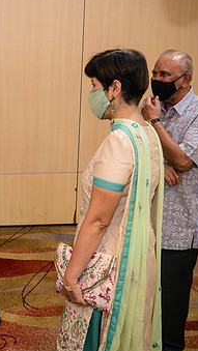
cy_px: 151
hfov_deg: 21.5
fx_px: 503
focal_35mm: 54
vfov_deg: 38.4
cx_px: -1
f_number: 2.8
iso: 1000
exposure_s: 1/80
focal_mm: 14
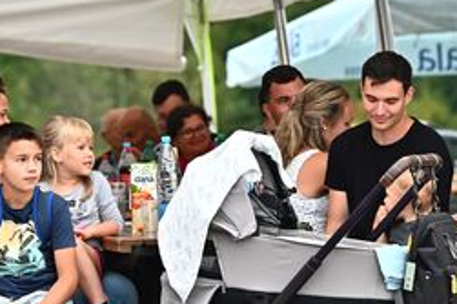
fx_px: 3641
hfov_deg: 7.2
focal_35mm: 287
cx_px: 262
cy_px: 249
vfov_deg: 4.8
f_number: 4.5
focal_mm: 160
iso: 1600
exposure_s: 1/250
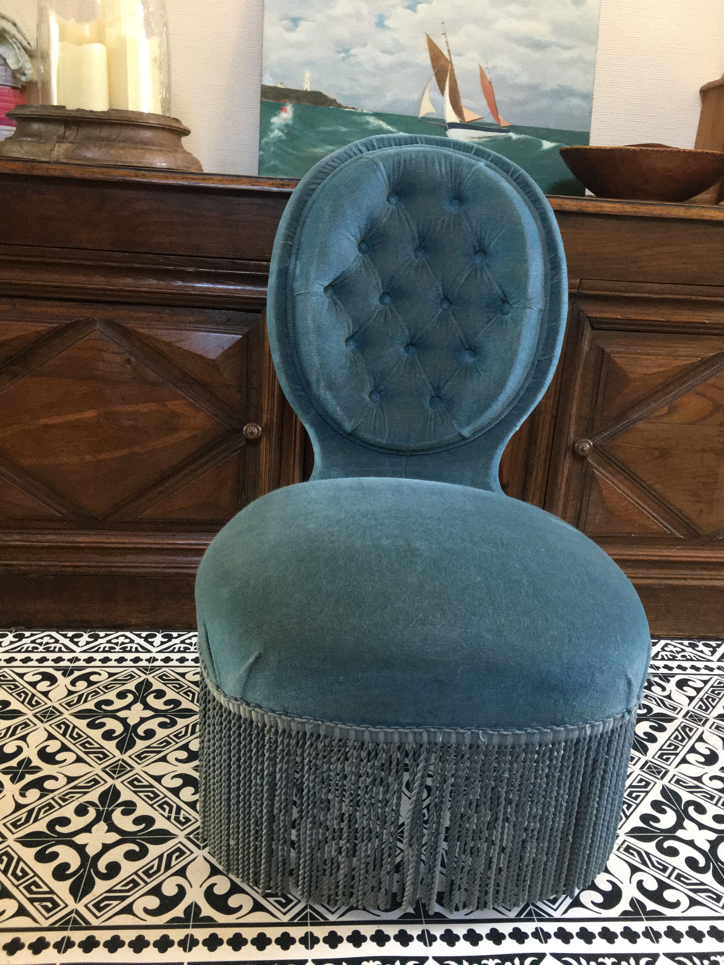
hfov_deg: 48.2
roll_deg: -3.1
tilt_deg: -18.9
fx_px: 809
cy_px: 482
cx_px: 362
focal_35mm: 29
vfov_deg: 61.7
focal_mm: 4.15
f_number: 2.2
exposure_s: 1/17
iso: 250
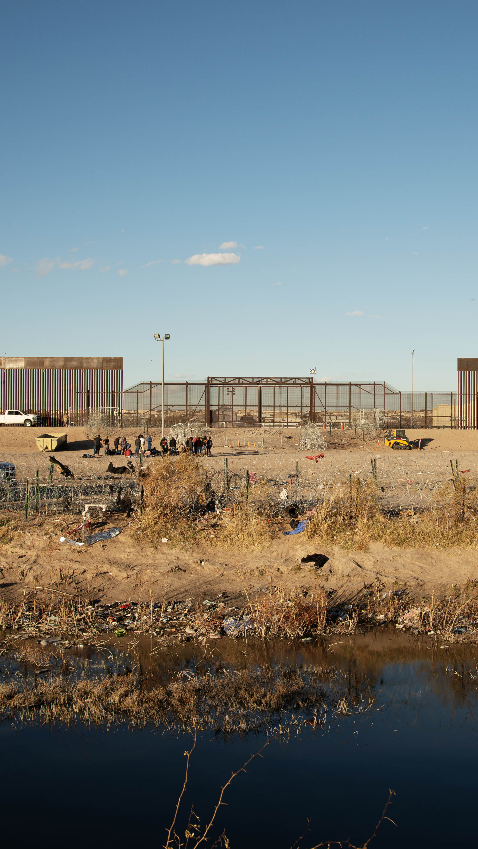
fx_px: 1104
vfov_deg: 42.1
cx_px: 290
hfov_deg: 24.4
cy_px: 425
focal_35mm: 49
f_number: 7.1
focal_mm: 31
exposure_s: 1/400
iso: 100
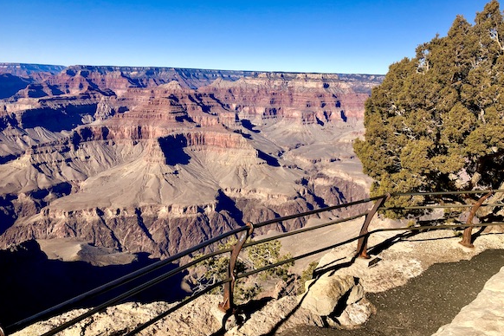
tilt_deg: -9.5
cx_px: 250
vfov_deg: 43.6
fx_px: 420
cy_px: 152
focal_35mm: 30
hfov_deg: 61.9
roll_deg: -1.6
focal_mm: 4
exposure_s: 1/2288
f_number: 1.8
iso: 20
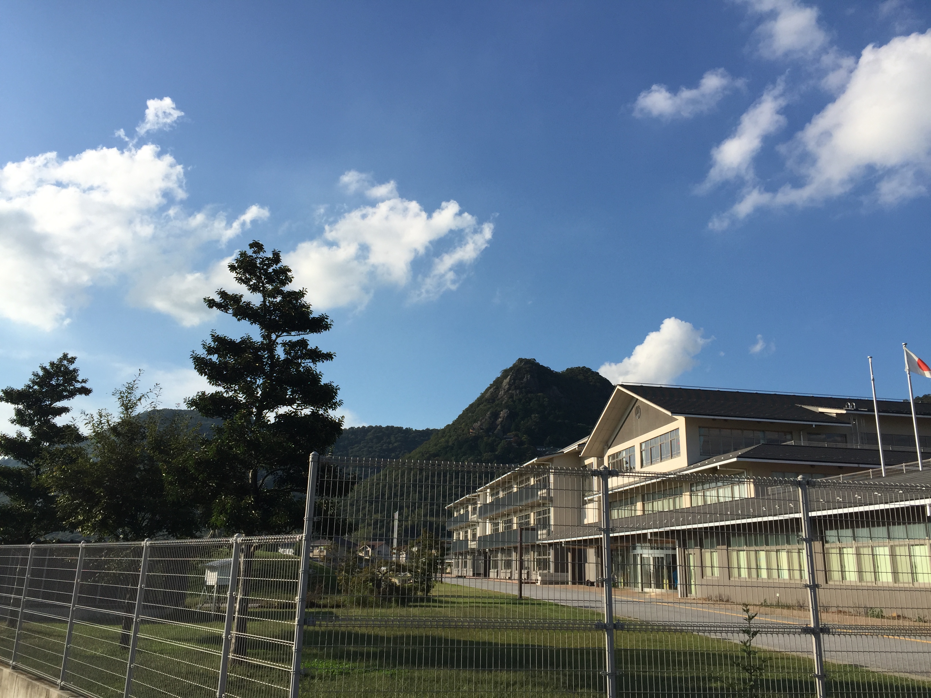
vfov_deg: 48.2
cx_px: 466
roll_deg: -2.6
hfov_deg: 61.7
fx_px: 780
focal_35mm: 29
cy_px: 349
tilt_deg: +17.8
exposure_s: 1/2475
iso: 32
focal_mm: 4.15
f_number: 2.2
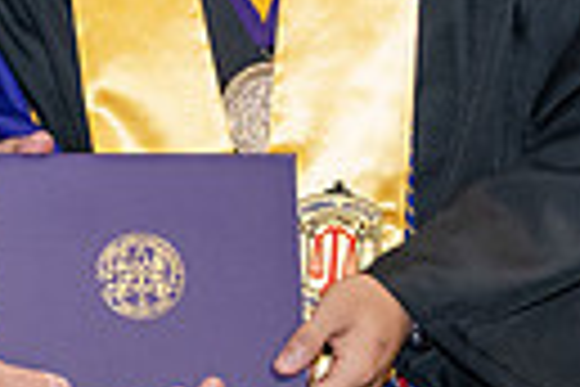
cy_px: 56
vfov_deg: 4.4
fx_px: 5075
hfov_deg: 6.5
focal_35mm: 315
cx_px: -202
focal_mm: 70
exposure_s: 1/200
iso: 2500
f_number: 5
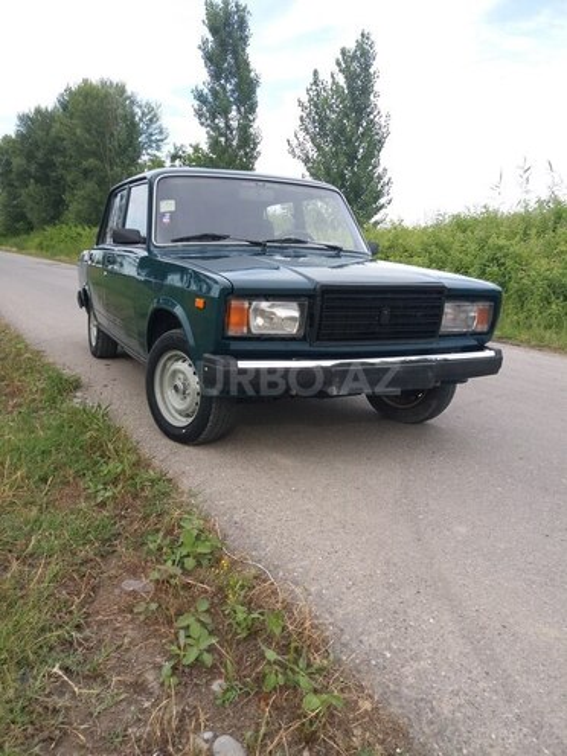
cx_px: 284
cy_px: 378
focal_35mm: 27
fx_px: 590
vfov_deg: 65.3
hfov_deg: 51.4
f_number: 1.9
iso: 40
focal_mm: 3.7
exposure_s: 1/313
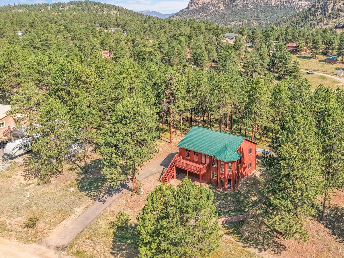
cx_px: 217
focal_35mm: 32
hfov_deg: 56.1
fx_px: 318
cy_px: 93
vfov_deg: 43.7
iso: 160
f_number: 1.8
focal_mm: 8.67
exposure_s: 1/5000
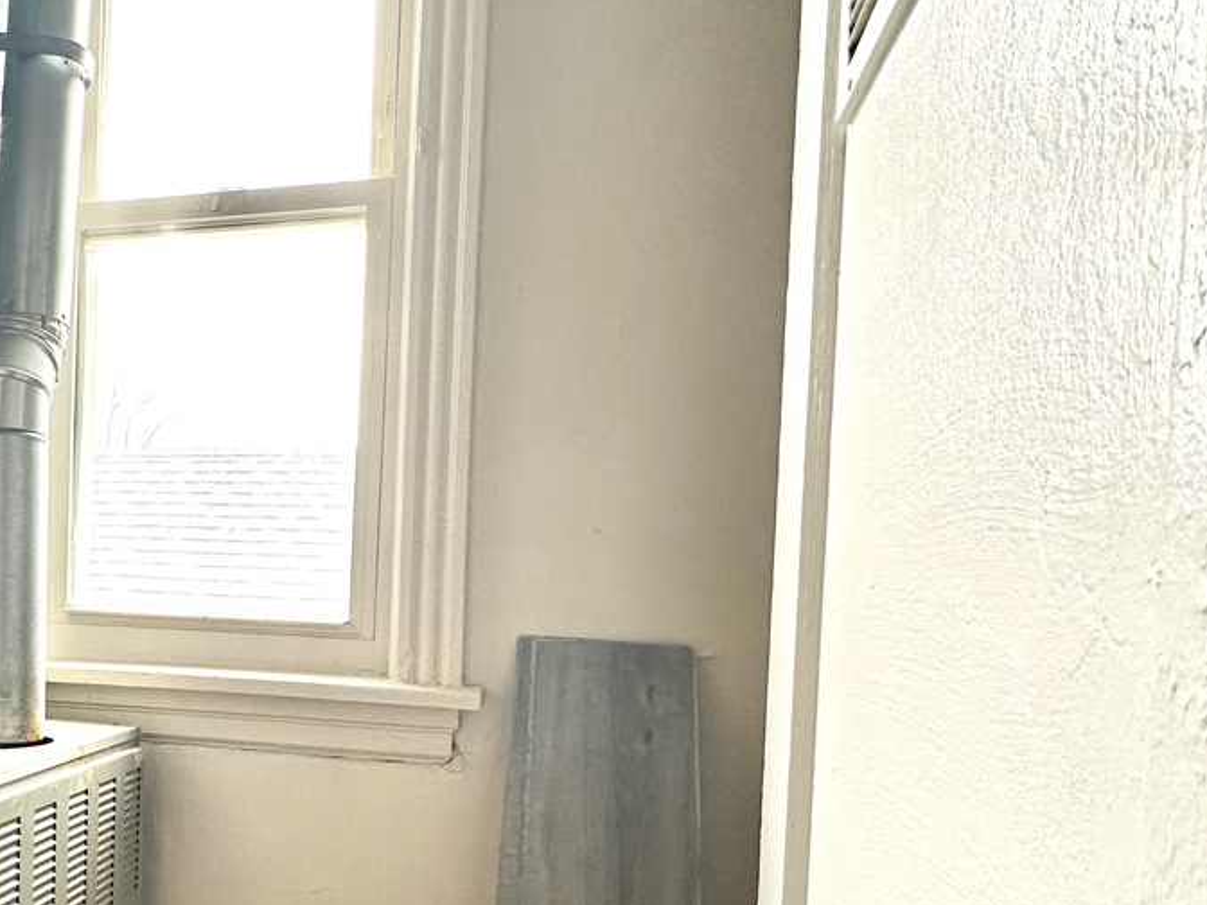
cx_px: 228
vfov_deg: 45.9
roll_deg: -2.0
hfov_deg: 55.4
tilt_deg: -1.8
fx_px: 1046
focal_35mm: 30
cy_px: 619
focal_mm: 2.22
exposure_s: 1/120
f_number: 2.2
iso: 250
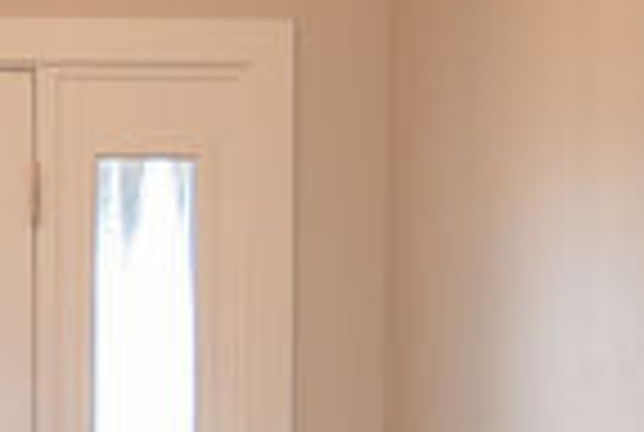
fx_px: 2008
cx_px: -122
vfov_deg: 11.7
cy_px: 691
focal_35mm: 112
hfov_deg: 17.4
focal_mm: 10
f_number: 4
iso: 500
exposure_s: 1/200
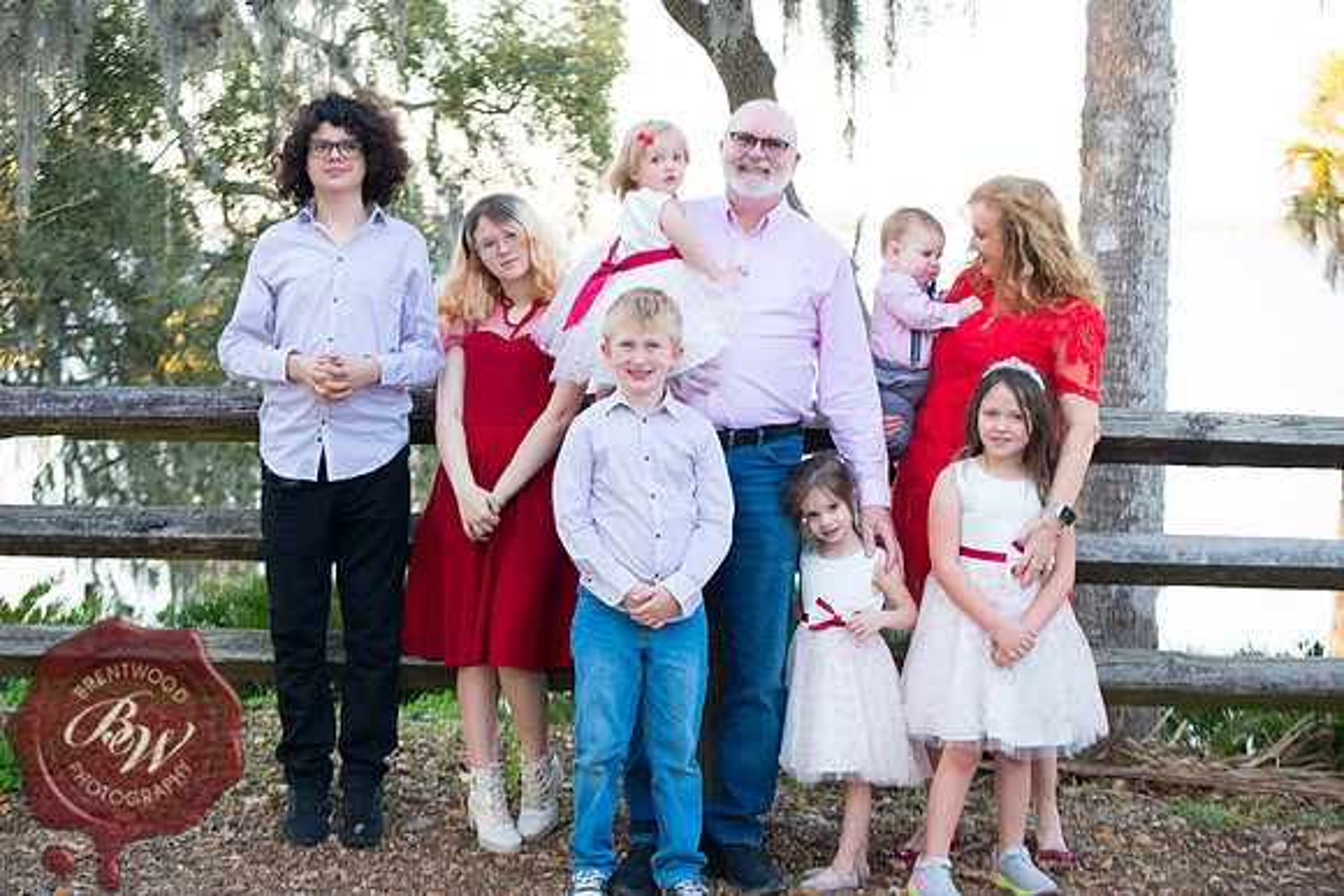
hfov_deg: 28.8
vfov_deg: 19.5
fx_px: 2614
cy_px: 448
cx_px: 672
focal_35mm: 70
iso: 200
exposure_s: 1/80
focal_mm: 70
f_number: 3.5
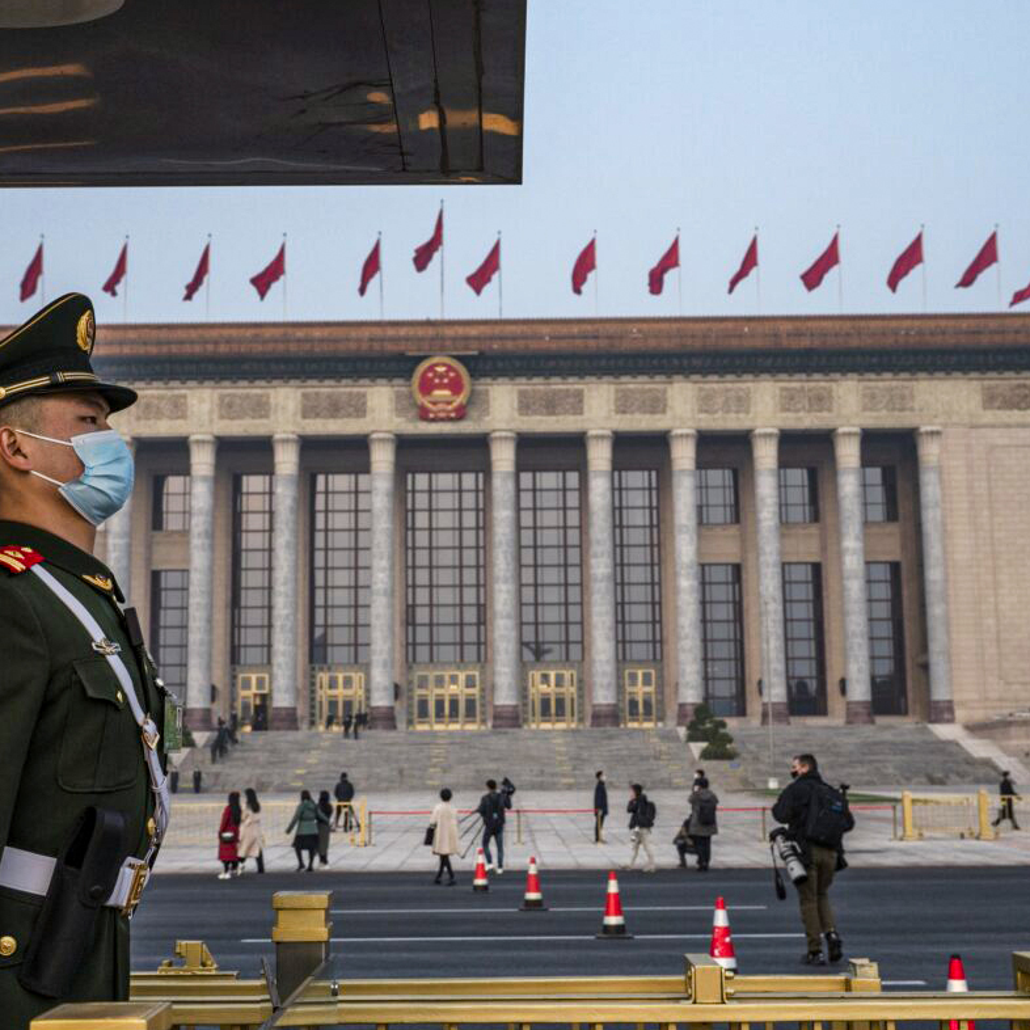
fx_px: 1616
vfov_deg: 35.4
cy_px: 512
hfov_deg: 35.3
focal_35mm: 48
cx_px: 482
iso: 1600
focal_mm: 37
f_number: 7.1
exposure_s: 1/2500
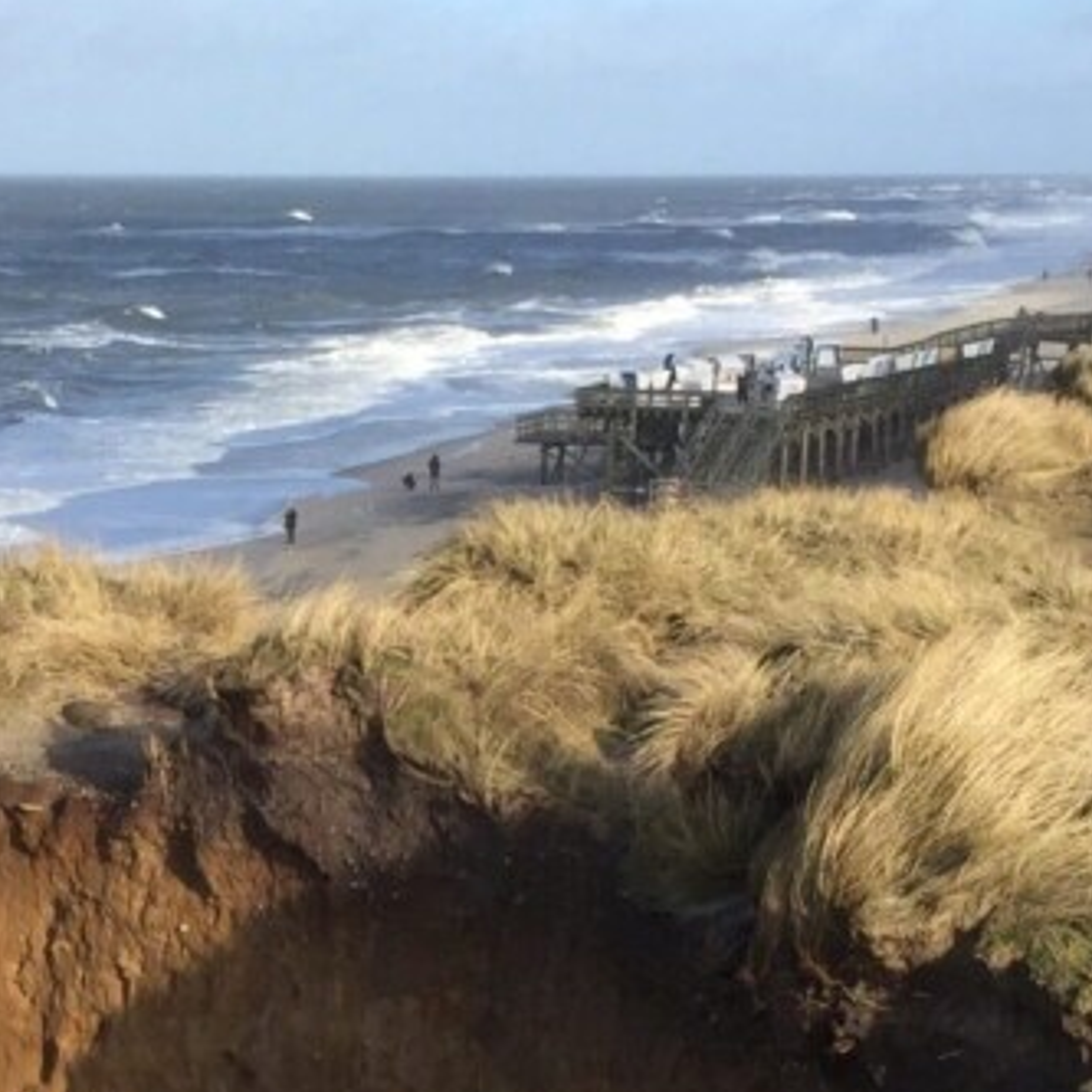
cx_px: -33
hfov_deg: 22.4
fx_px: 2641
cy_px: 1062
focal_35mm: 74
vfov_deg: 22.6
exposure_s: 1/1647
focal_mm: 4.15
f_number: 2.2
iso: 32
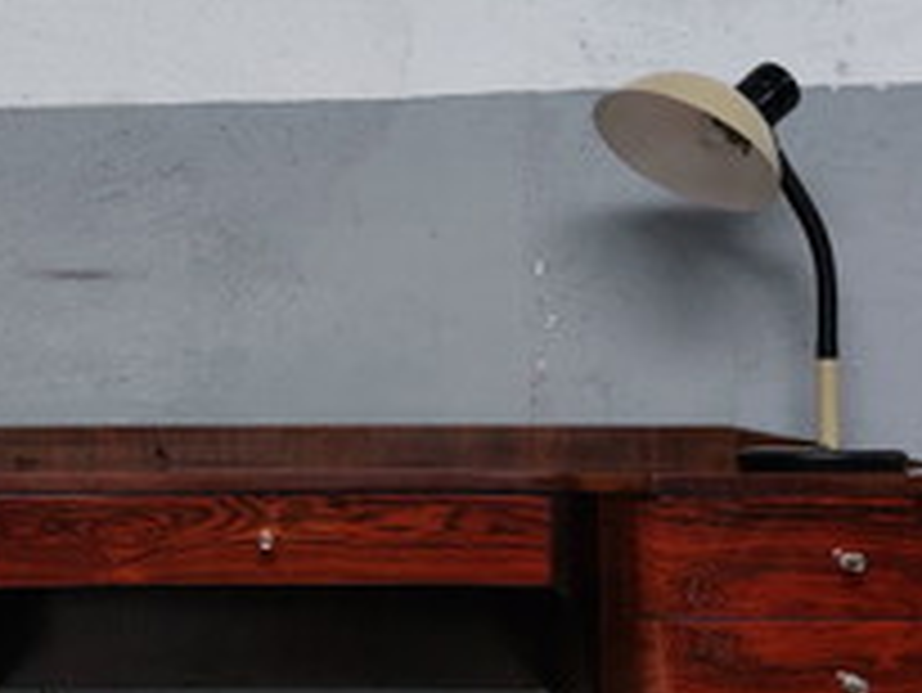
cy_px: 382
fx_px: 1599
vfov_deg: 24.4
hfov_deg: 31.7
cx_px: 256
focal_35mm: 60
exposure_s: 1/33
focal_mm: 5.23
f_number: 1.8
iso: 500
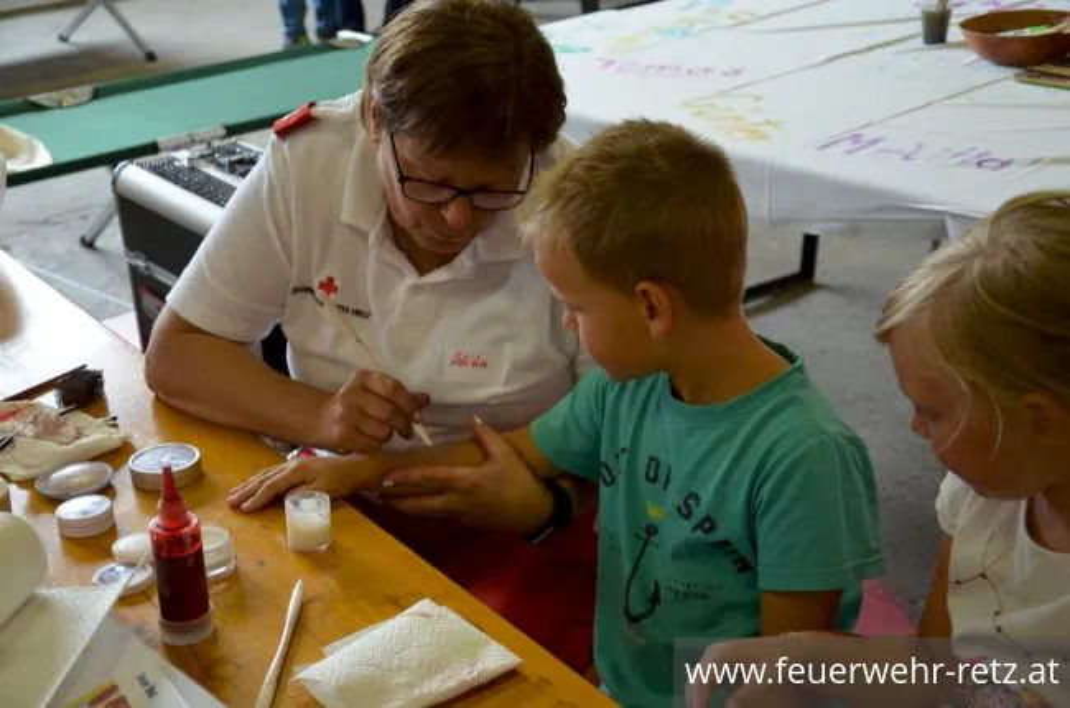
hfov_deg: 35.1
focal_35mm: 57
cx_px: 535
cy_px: 354
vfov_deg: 23.7
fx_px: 1690
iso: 1000
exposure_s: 1/30
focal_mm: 38
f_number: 4.5
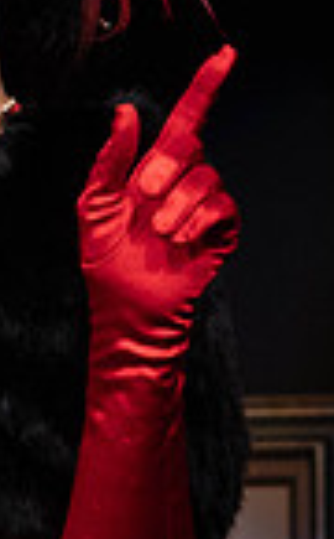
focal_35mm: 501
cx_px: -256
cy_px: -106
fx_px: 7333
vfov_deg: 4.2
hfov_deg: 2.6
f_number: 5.6
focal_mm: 87
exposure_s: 1/200
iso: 2000
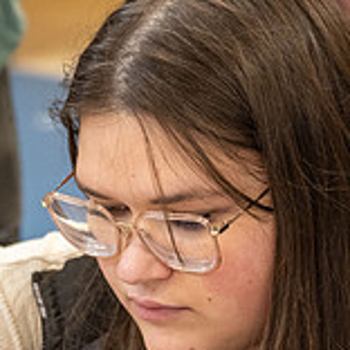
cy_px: 422
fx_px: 1865
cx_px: 106
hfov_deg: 10.7
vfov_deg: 10.5
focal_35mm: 163
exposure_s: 1/250
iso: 1250
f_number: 2.8
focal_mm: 47
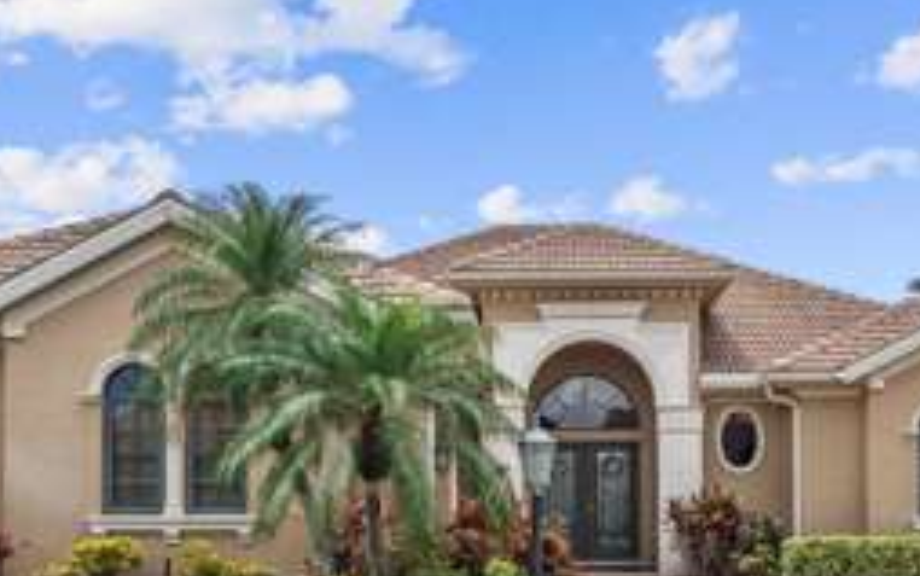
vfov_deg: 23.5
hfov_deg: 37.5
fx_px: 1355
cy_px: 500
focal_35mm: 54
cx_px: 478
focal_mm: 28
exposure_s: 1/160
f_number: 9
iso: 400
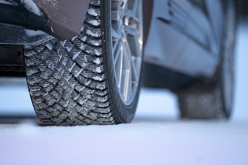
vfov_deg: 7.2
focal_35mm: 191
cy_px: 82
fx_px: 1315
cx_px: 124
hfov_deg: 10.8
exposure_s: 1/80
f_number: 2.8
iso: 2000
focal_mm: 191
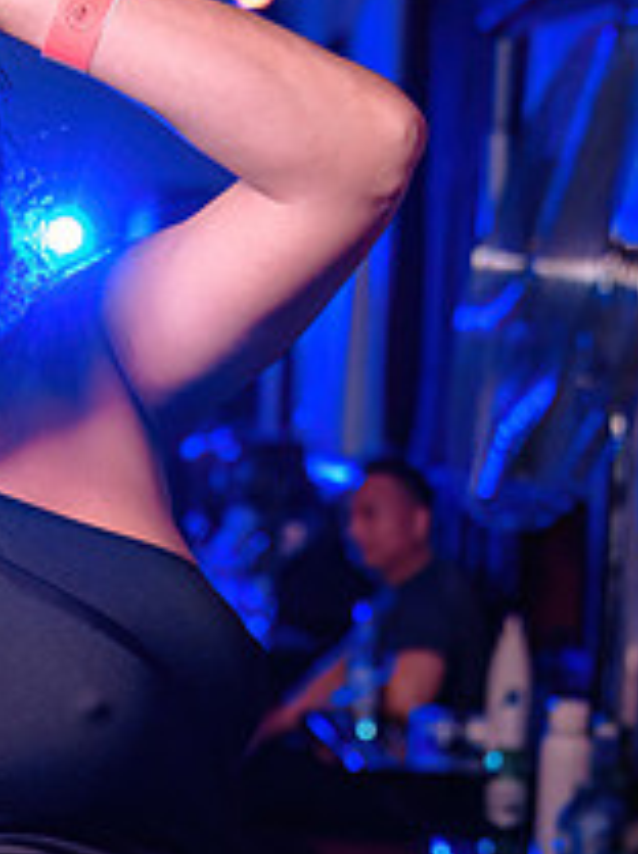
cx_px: -140
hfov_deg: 14.4
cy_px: 529
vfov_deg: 19.8
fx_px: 2440
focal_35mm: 99
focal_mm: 32
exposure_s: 1/50
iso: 800
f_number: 3.2
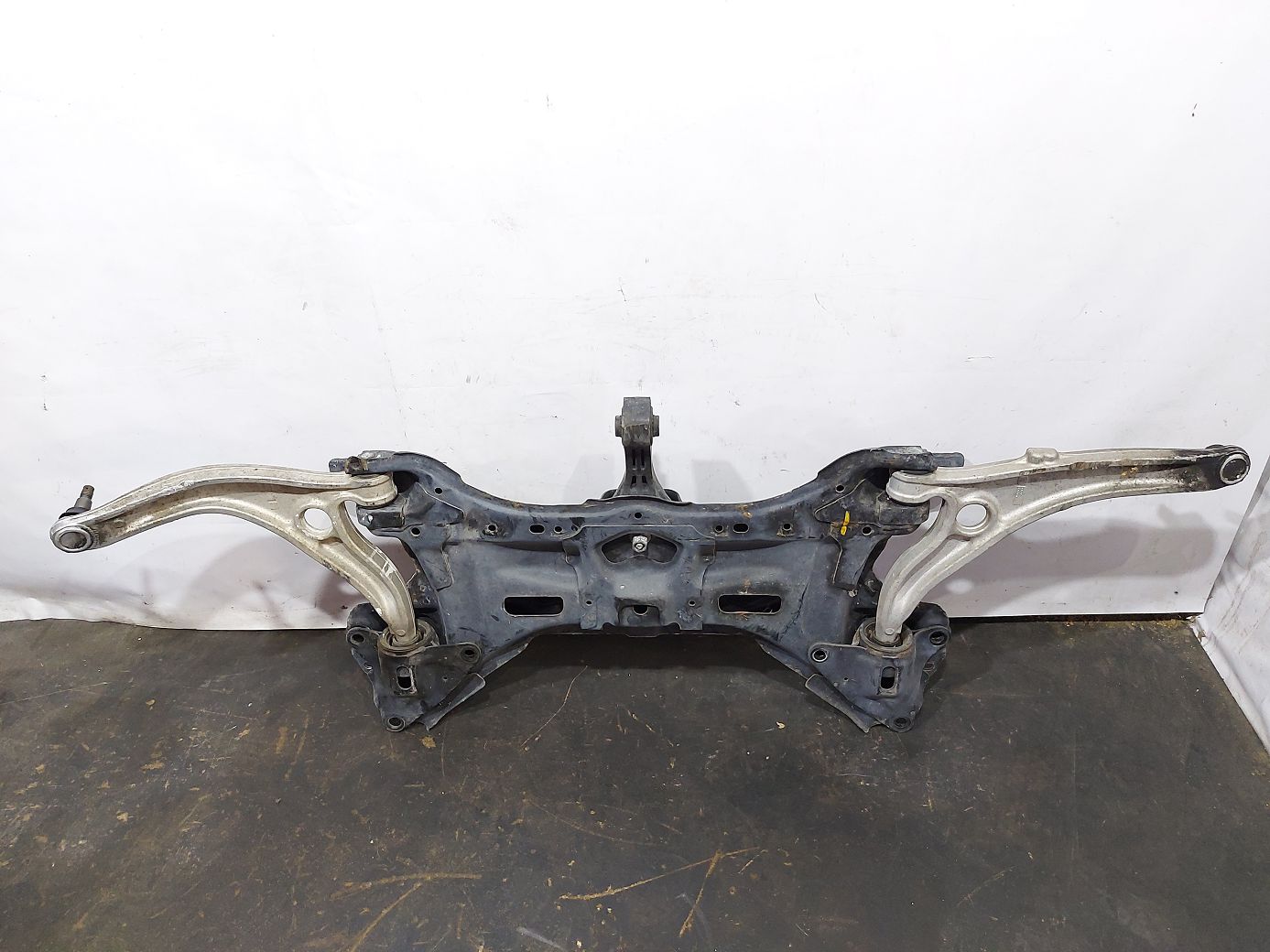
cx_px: 635
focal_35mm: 24
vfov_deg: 56.8
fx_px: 880
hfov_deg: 71.6
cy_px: 476
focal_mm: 5.23
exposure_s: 1/50
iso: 200
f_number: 1.8
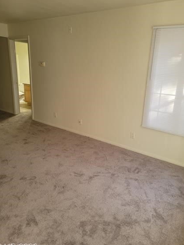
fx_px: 191
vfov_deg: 65.3
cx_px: 98
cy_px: 121
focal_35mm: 27
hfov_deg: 51.3
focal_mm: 7
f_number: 1.8
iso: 200
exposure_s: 1/40
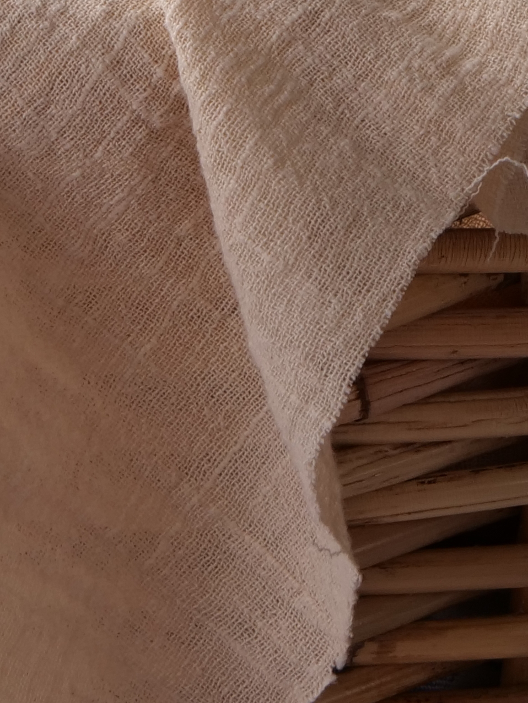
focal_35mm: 341
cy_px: -515
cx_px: 373
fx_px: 6934
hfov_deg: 4.4
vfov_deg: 5.7
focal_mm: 42
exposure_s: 1/20
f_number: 11
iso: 200
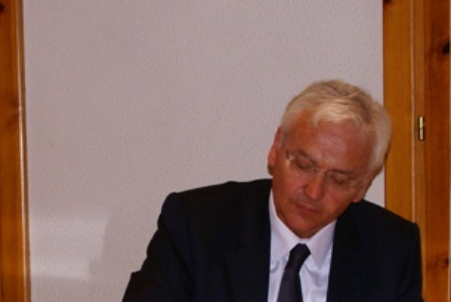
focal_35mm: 151
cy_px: 331
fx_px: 1893
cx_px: 173
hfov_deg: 13.6
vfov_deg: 9.0
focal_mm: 30
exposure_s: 1/60
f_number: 5.6
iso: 400
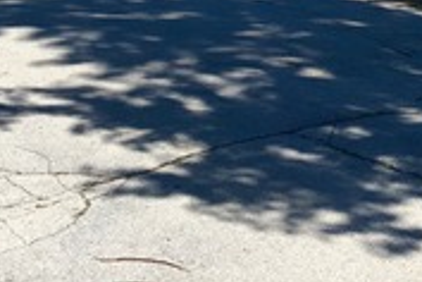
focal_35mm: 109
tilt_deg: +4.3
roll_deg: +1.8
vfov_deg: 11.3
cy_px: -287
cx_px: 298
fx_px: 1278
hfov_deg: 18.7
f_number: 2.2
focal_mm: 4.15
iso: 25
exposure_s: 1/1538
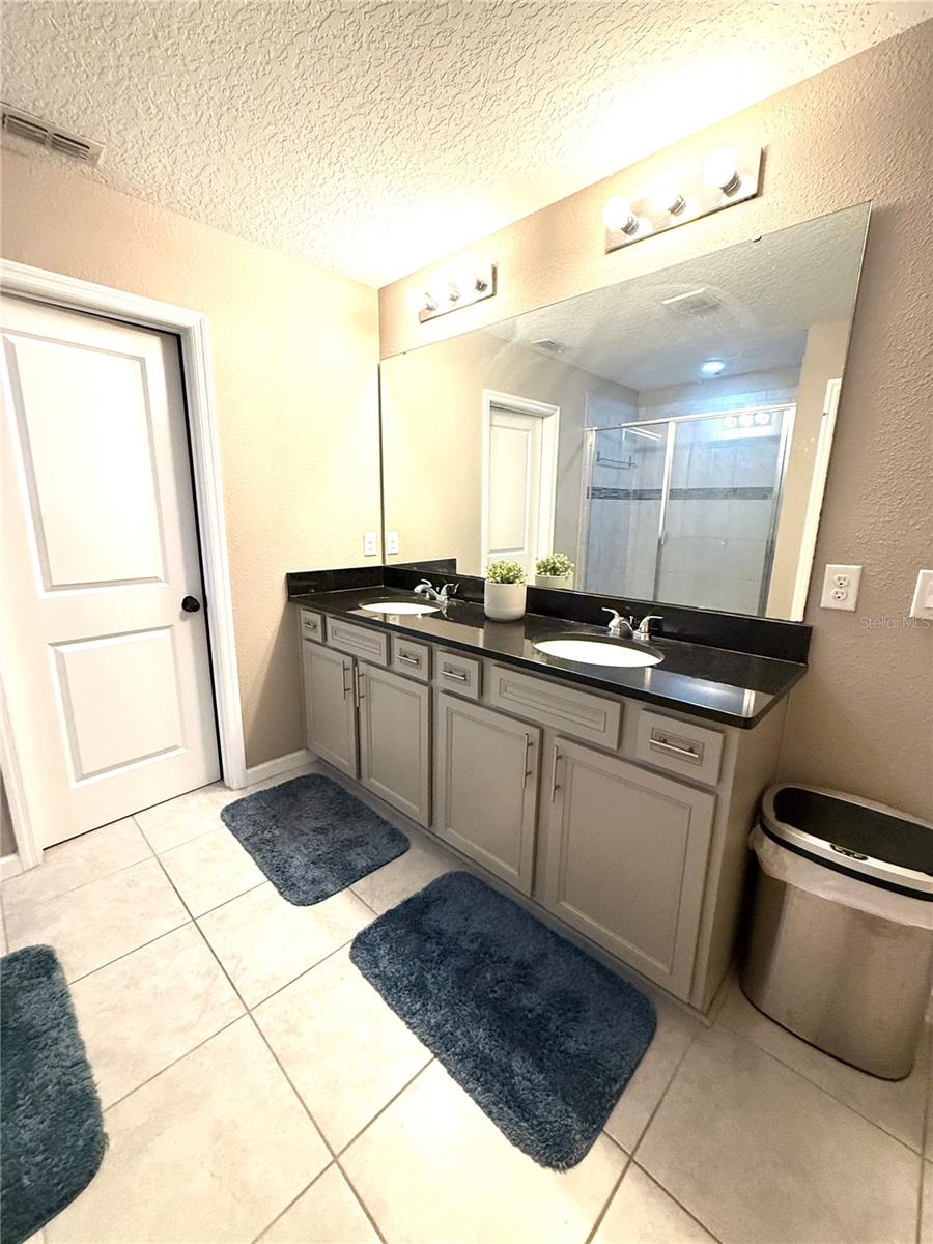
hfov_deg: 85.7
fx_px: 503
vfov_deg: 102.1
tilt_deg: -12.0
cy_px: 622
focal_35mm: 14
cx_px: 466
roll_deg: -0.9
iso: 500
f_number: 2.2
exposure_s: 1/60
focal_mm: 2.22
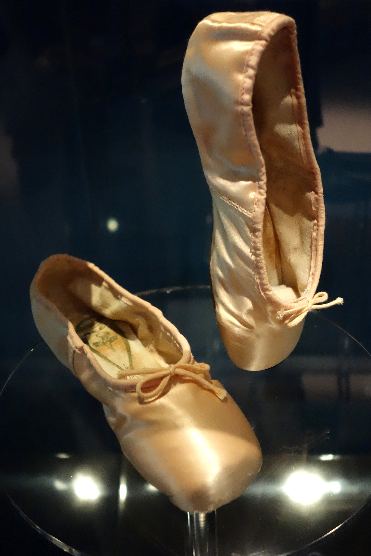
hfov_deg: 32.6
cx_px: 186
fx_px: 634
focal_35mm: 41
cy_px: 278
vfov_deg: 47.4
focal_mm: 15.1
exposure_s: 1/20
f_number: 2.8
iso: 3200
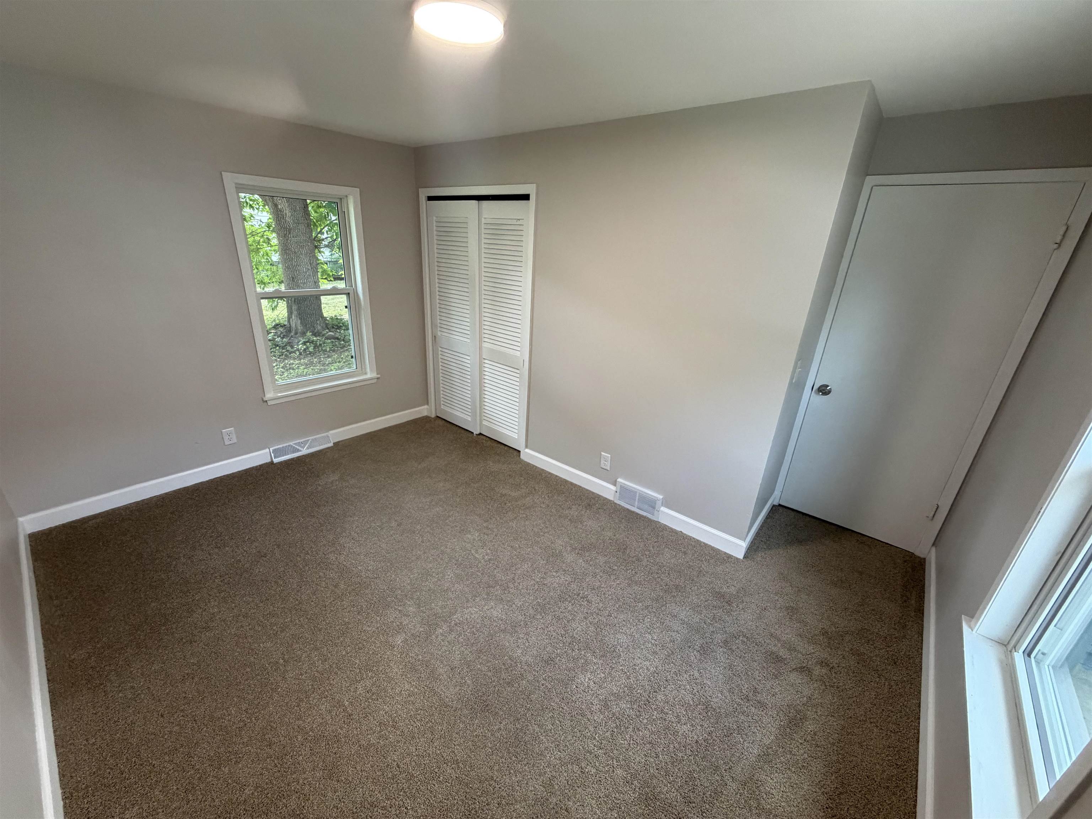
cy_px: 410
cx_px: 546
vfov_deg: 85.7
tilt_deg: -21.7
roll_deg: -2.9
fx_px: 442
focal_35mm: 14
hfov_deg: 102.1
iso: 250
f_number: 2.2
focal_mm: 2.22
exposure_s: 1/120
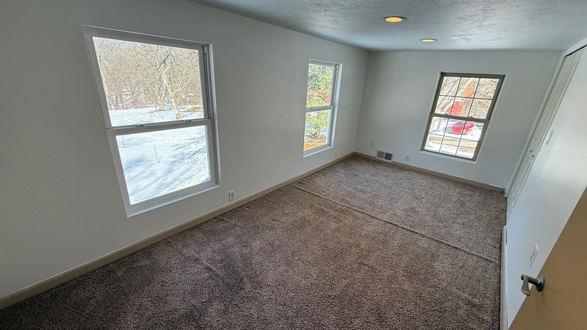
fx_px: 249
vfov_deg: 67.0
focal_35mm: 16
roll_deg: -4.2
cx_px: 298
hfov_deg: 99.4
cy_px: 174
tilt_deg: -21.6
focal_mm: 2.22
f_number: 2.2
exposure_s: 1/164
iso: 50
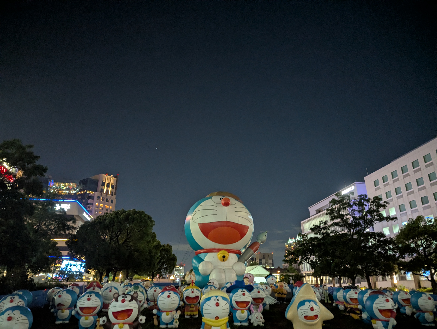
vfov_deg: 56.9
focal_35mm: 24
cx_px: 218
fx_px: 303
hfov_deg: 71.5
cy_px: 164
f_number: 1.85
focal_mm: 6.81
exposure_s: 1/16.7
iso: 911
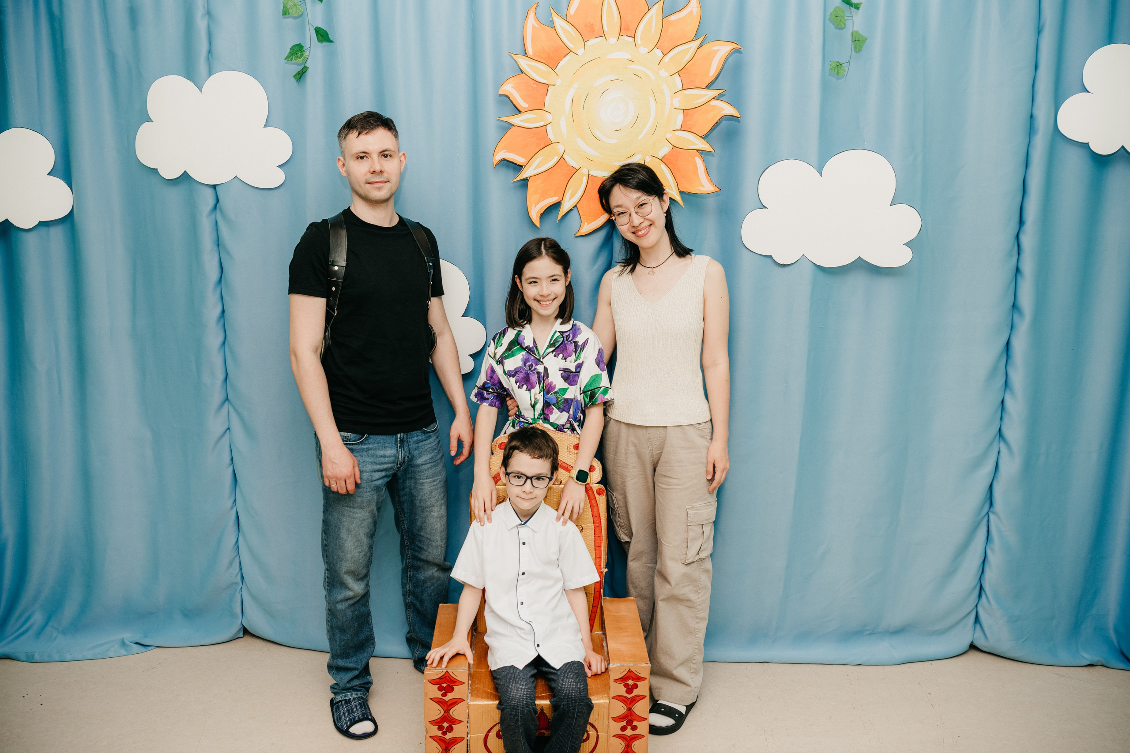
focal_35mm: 27
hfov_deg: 67.4
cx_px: 565
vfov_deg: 47.9
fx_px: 847
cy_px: 376
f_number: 5
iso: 250
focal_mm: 27
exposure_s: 1/160
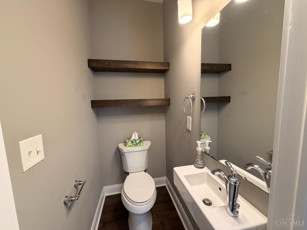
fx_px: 124
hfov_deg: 102.1
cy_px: 115
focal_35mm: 14
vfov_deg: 85.7
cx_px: 154
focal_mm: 2.22
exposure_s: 1/120
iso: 320
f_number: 2.2
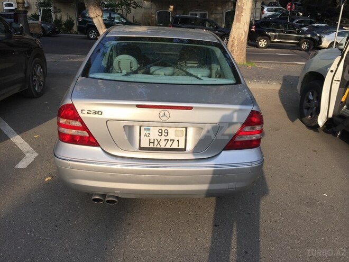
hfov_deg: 61.7
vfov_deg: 48.2
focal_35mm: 29
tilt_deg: -19.2
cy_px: 131
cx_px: 174
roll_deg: -1.2
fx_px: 292
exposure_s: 1/1364
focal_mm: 4.15
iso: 32
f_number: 2.2
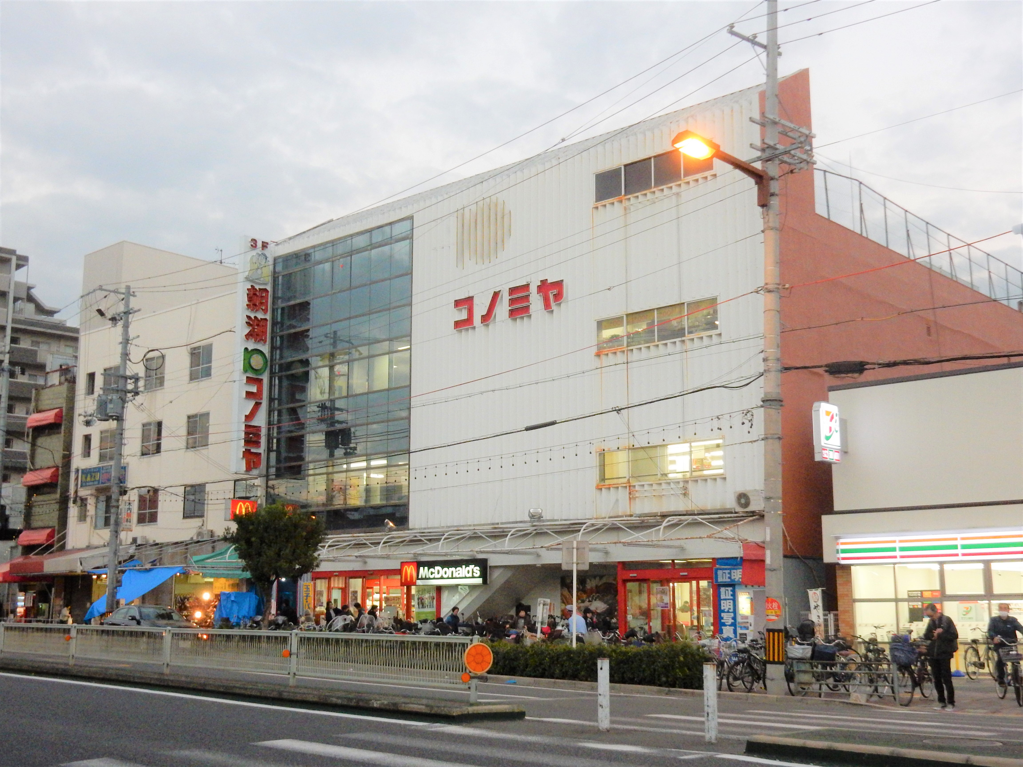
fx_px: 1271
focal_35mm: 43
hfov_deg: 43.9
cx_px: 512
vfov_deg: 33.6
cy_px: 384
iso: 200
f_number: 4.2
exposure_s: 1/15
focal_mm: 7.6
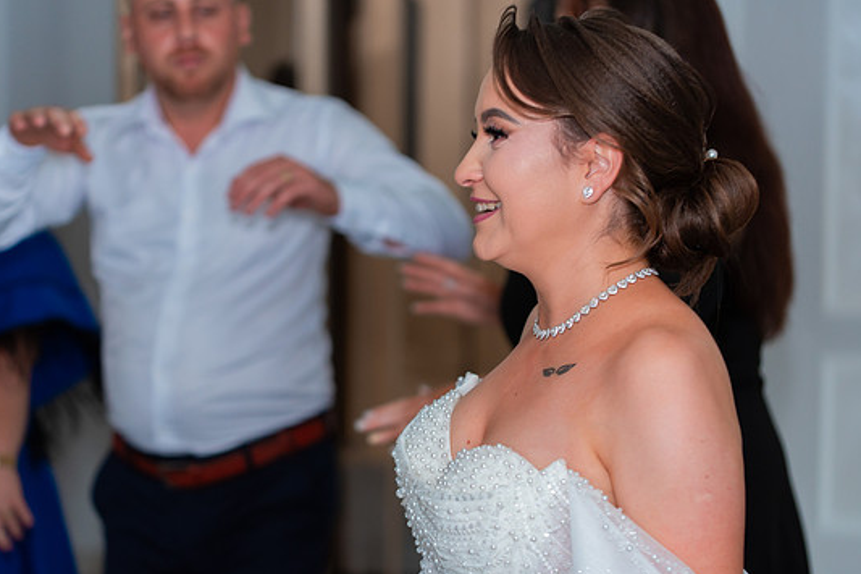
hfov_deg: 20.8
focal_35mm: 98
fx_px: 2343
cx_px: 447
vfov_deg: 14.0
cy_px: 285
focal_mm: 90
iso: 1600
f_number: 3
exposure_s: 1/200
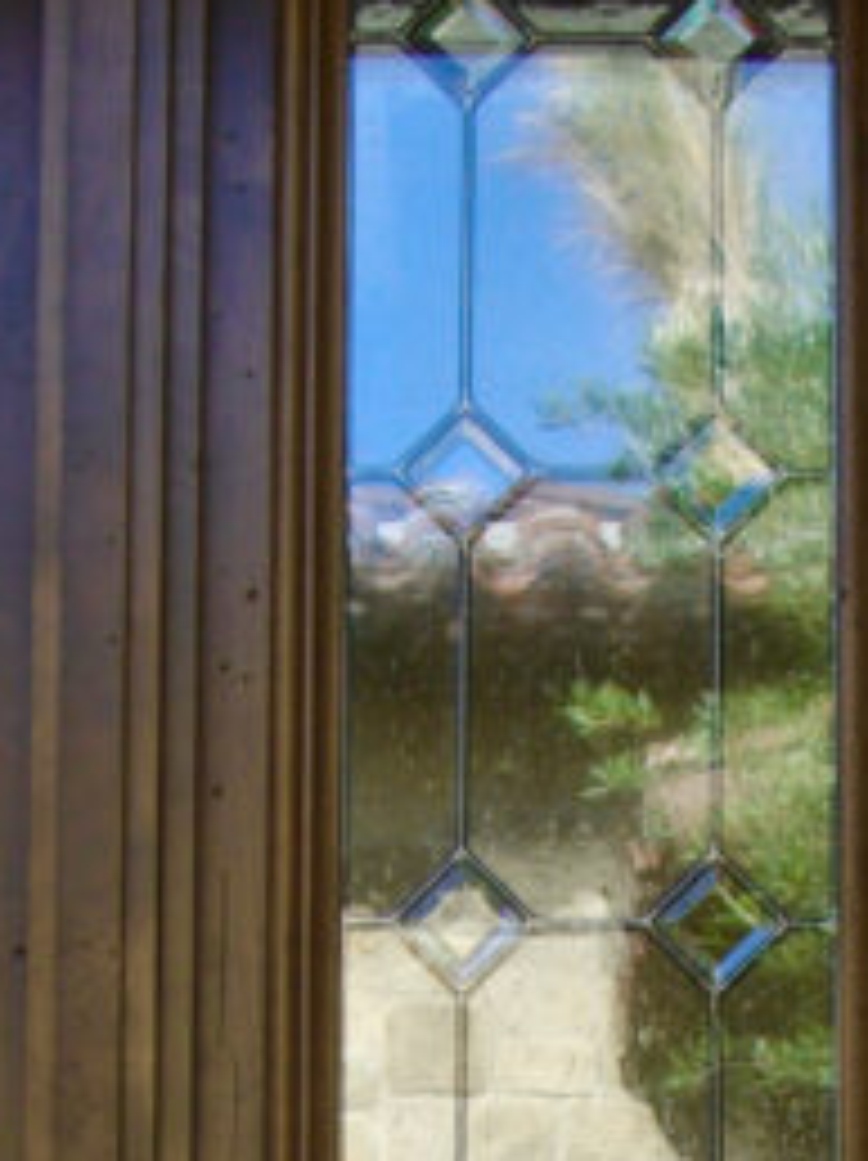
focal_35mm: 151
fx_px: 5057
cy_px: 1710
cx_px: 535
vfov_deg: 12.5
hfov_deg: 9.8
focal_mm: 7.9
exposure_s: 1/200
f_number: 2.8
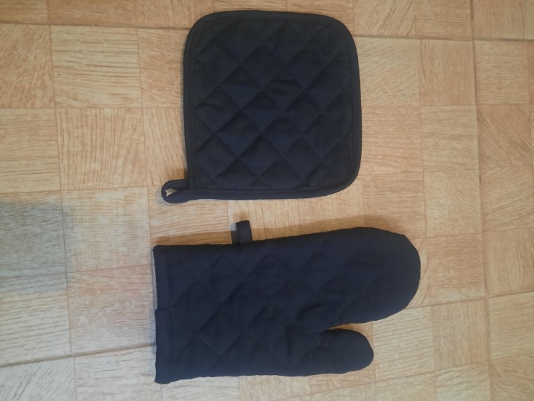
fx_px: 386
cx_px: 267
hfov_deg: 69.4
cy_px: 200
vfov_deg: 54.9
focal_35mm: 25
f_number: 2
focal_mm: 4.6
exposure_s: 1/20
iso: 640
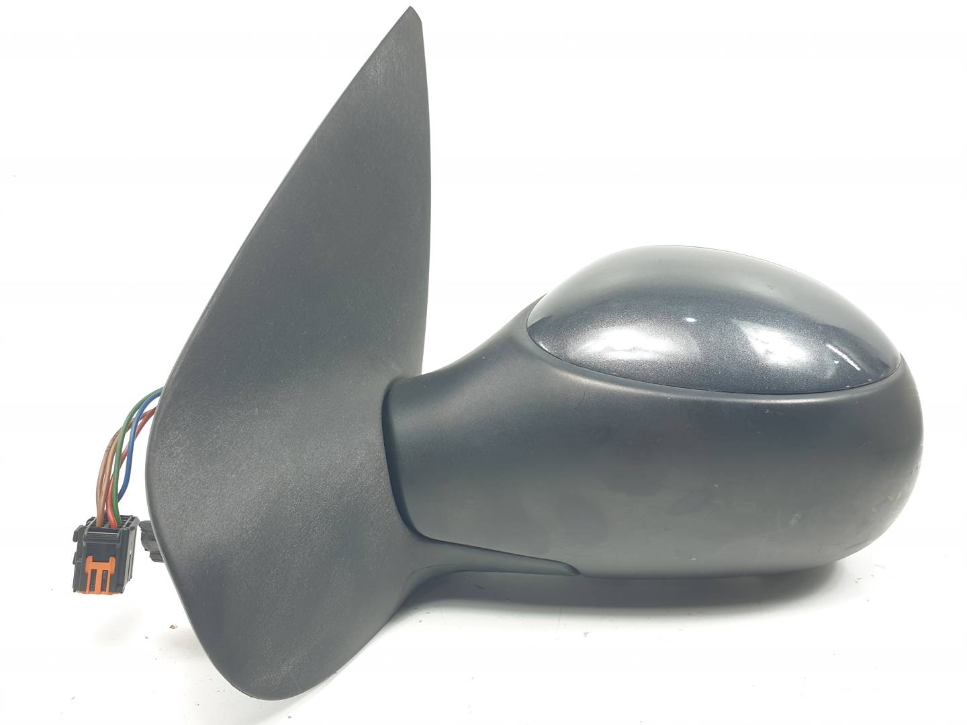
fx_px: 726
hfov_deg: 67.3
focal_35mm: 26
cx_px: 484
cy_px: 362
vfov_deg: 53.1
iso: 64
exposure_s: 1/100
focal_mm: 4.3
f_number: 2.4
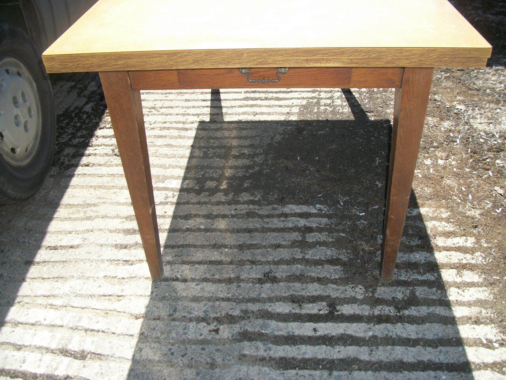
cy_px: 190
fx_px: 468
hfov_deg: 56.8
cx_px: 253
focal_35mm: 32
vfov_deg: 44.2
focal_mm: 5.7
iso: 80
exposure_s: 1/500
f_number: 2.9
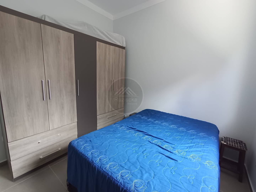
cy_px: 96
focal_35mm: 15
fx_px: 111
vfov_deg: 81.7
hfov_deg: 98.2
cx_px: 128
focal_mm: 1.65
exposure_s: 1/60
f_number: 2.2
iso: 189
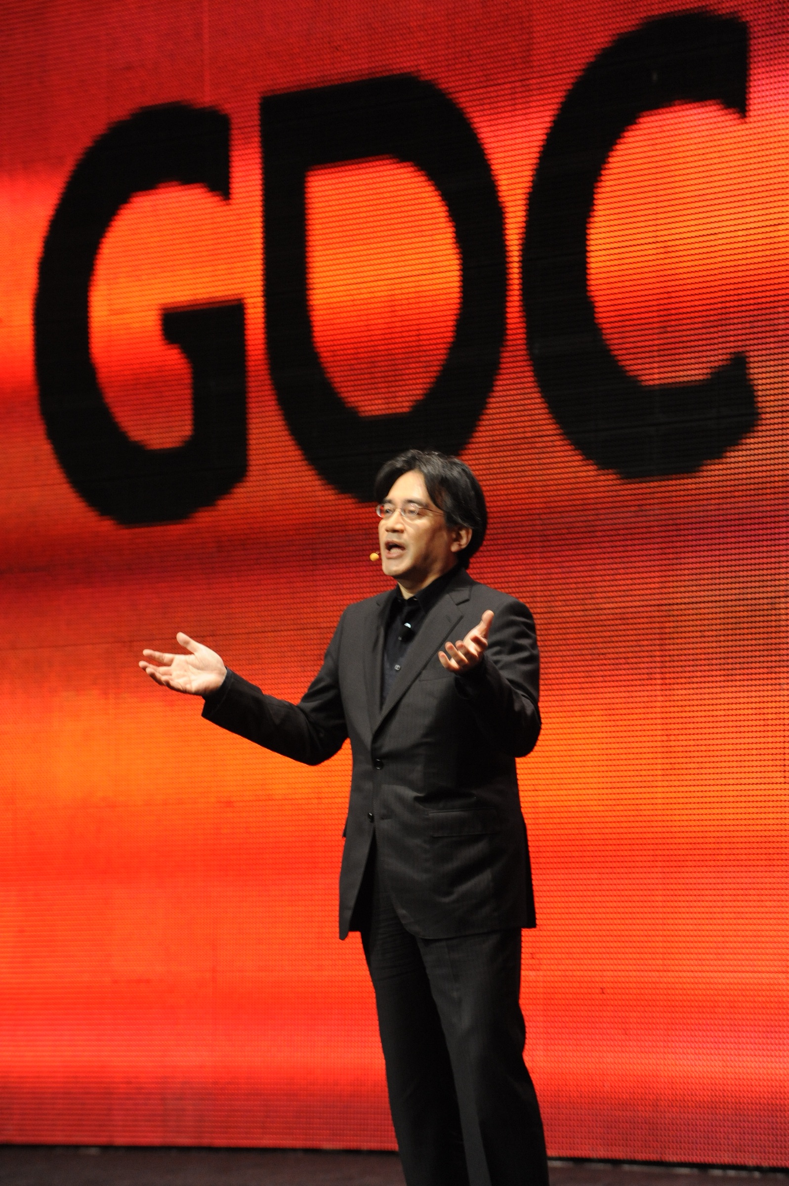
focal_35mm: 190
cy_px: 593
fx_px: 6254
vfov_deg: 10.8
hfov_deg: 7.2
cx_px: 394
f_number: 5.6
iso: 3200
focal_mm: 190
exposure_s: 1/100
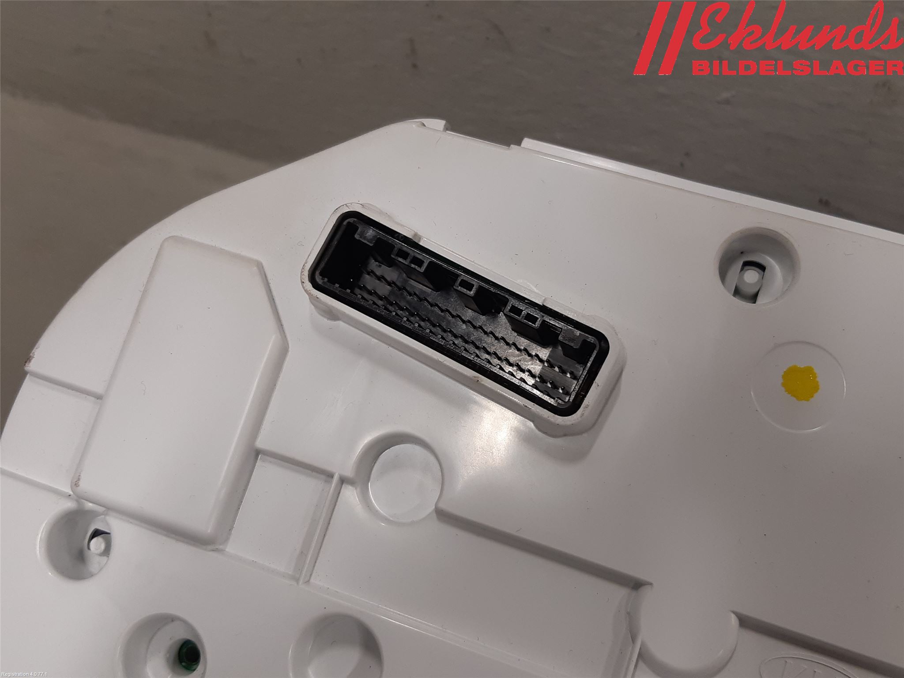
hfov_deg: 67.3
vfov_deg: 53.1
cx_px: 452
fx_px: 679
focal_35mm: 26
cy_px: 339
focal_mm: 3.93
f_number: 1.7
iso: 64
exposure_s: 1/50
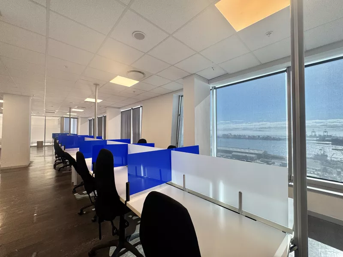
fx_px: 139
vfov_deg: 85.7
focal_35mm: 14
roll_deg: -0.5
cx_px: 172
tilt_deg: +0.9
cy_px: 128
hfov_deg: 102.1
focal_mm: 2.22
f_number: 2.2
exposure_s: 1/100
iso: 64
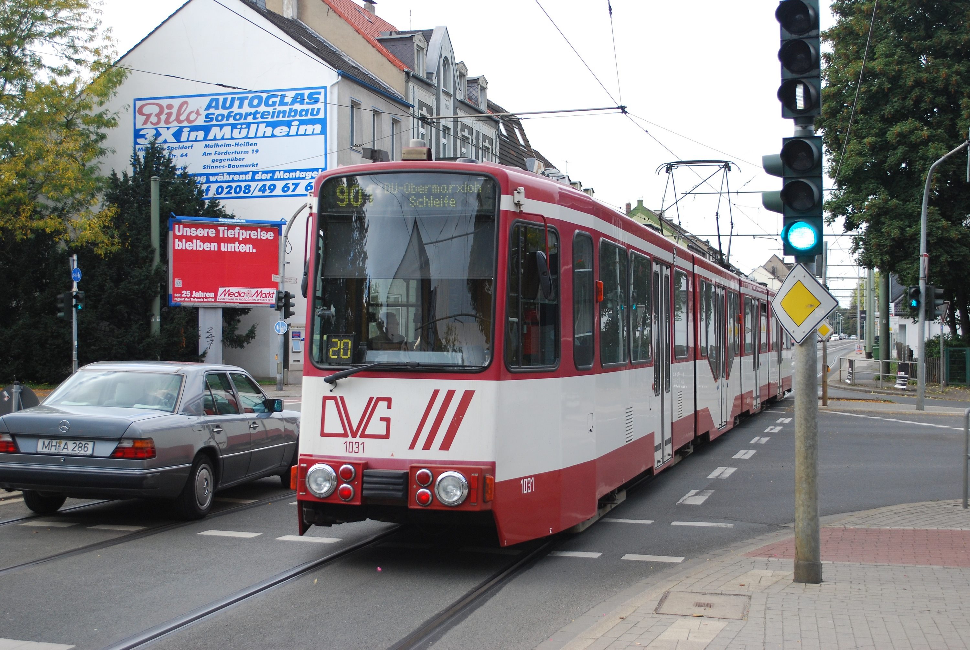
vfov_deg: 28.2
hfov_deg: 41.1
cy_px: 325
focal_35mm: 48
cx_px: 485
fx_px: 1295
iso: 360
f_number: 5
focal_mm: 32
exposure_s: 1/500
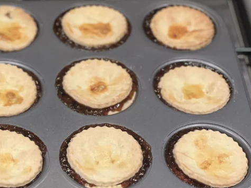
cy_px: 97
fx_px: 907
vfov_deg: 11.9
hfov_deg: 15.7
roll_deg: -1.9
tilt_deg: -44.3
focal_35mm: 125
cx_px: 50
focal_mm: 9
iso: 320
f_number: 2.8
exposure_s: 1/33
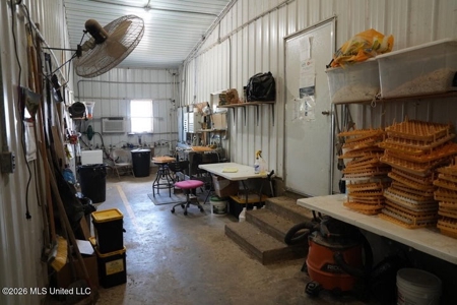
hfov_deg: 73.7
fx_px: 305
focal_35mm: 24
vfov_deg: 53.1
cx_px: 228
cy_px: 152
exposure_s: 1/80
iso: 1250
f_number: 3.5
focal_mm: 24
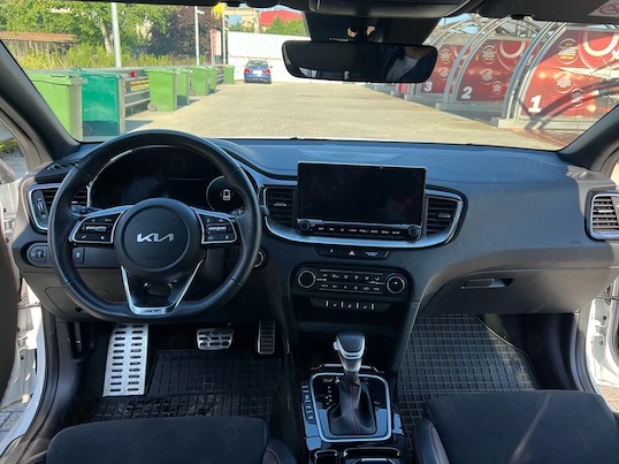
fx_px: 518
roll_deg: -1.5
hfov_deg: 61.6
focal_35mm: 29
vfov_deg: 48.2
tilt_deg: -15.7
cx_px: 337
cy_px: 214
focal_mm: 5.7
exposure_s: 1/493
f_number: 1.5
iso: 50
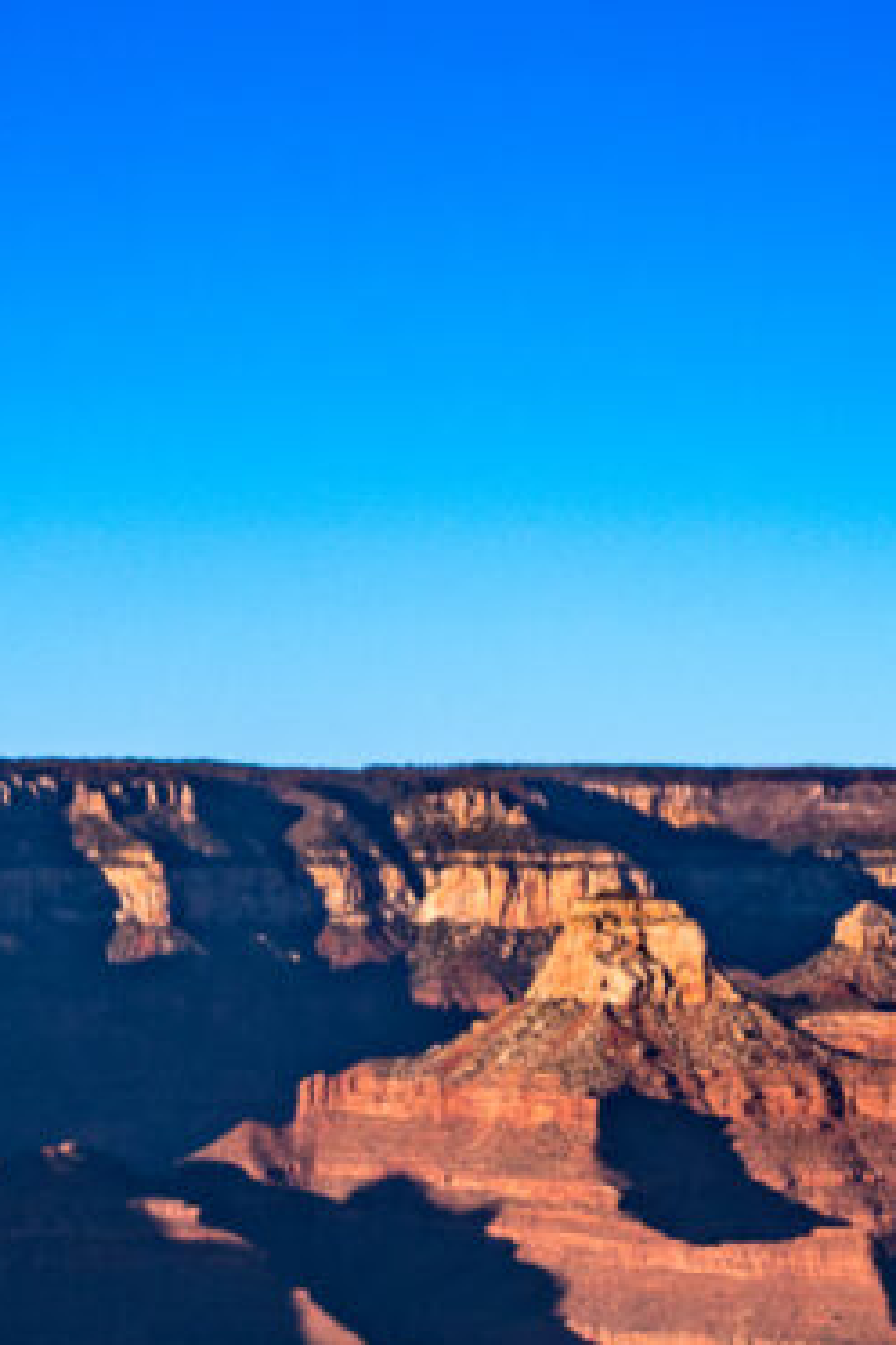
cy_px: 1388
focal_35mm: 165
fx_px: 6160
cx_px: 464
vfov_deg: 12.3
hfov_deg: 8.3
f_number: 8
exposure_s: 1/250
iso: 200
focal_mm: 40
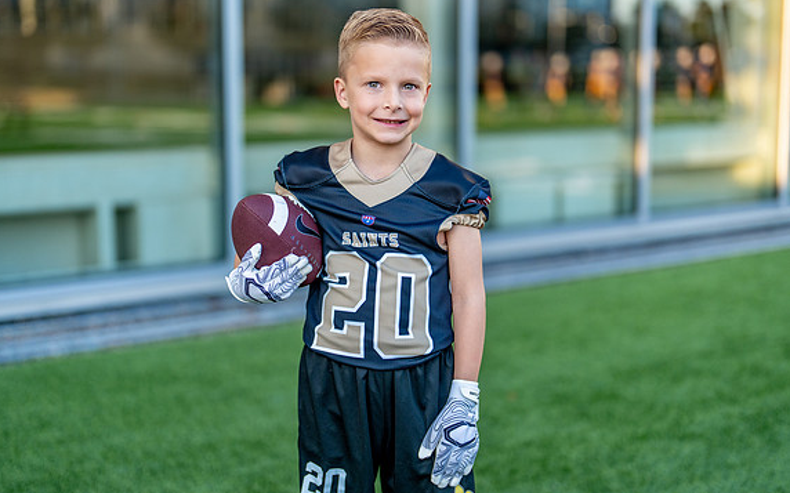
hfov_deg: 35.1
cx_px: 382
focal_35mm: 58
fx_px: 1248
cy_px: 227
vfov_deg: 22.3
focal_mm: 50
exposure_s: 1/1000
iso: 200
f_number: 1.2
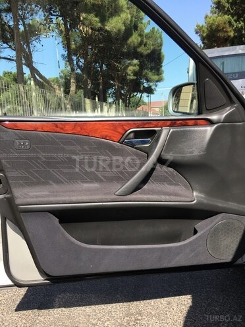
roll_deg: +2.2
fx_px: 274
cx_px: 122
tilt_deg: -8.1
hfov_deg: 48.2
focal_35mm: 29
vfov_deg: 61.7
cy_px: 164
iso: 25
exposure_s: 1/668
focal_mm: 4.15
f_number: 2.2
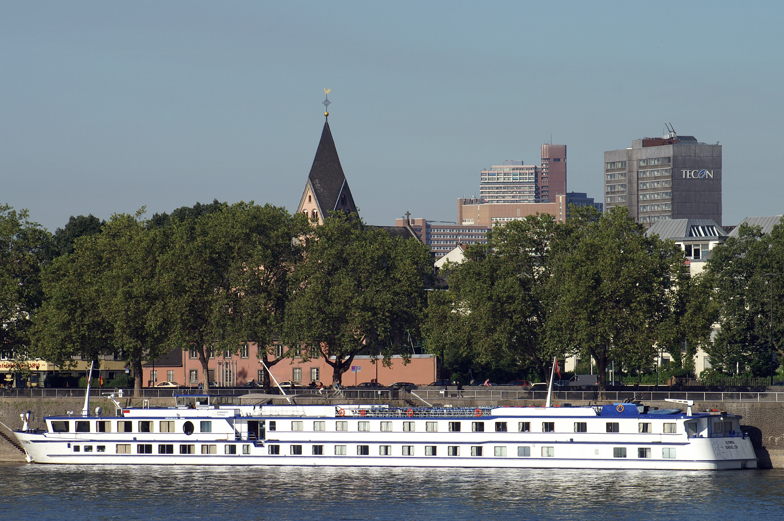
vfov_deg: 6.5
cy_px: 260
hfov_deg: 9.8
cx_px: 392
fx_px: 4569
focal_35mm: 210
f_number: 11
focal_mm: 140
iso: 100
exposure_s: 1/300
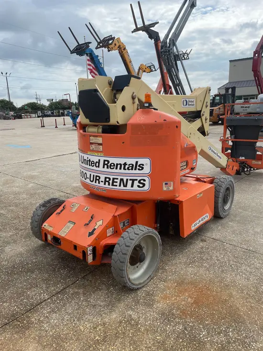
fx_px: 263
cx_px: 132
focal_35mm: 26
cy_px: 176
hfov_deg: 53.1
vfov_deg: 67.3
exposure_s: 1/3509
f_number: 1.6
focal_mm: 4.2
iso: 32
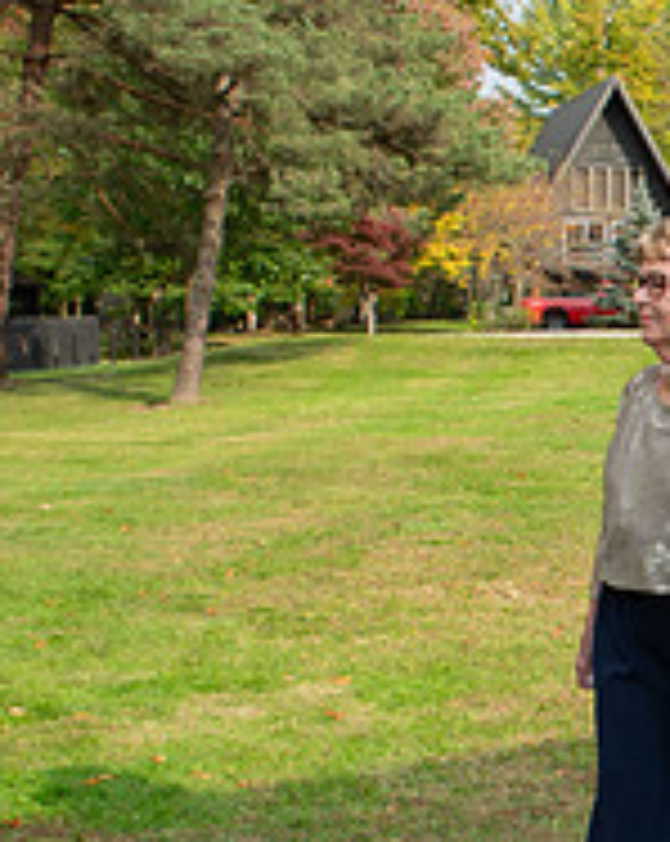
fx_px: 1988
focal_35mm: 80
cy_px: 609
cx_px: 1089
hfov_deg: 16.8
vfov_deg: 23.7
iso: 400
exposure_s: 1/200
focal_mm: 24
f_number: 9
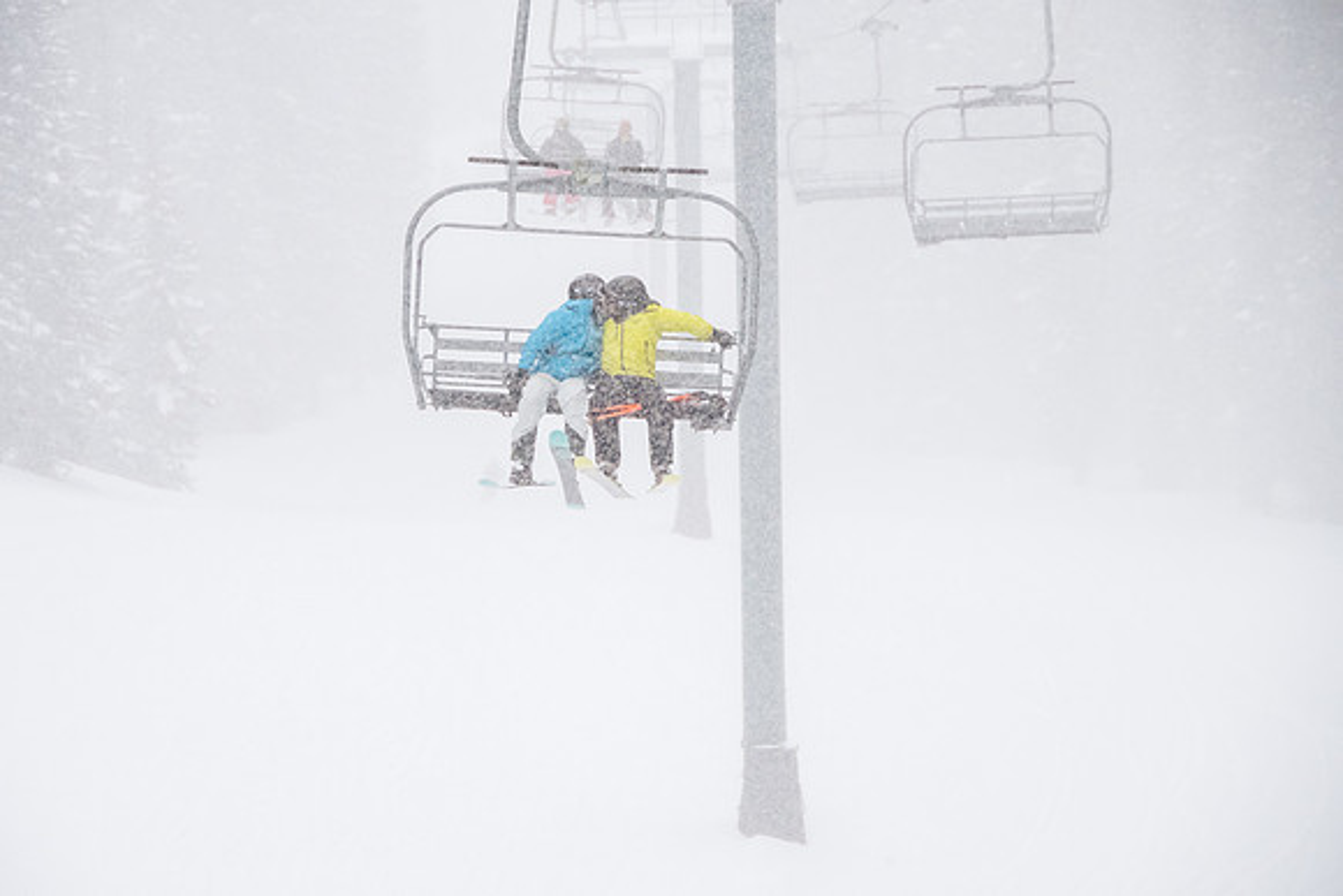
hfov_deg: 12.4
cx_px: 651
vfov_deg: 8.3
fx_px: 6199
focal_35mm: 166
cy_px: 447
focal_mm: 105
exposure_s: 1/500
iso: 2500
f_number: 5.3
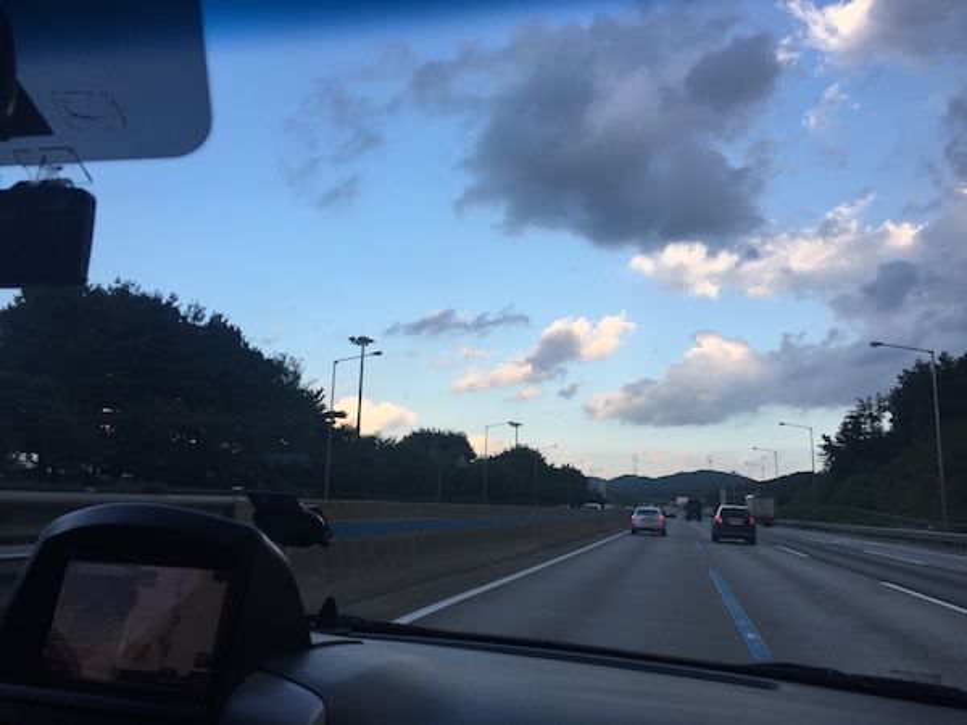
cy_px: 362
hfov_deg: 61.7
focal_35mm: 29
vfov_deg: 48.2
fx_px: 810
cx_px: 484
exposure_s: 1/507
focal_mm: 4.15
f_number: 2.2
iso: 32
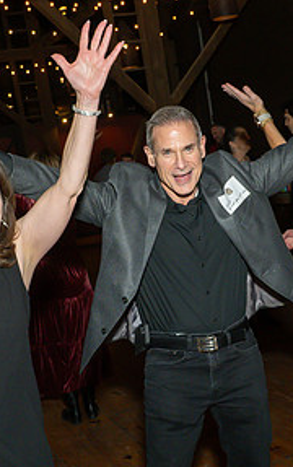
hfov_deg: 24.5
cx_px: 144
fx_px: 675
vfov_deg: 38.0
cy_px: 274
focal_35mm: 53
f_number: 8
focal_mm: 17
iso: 640
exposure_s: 1/250
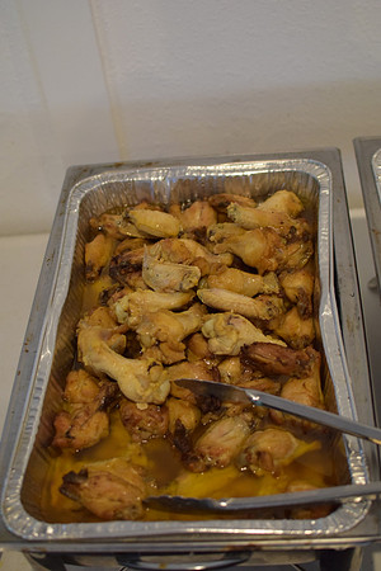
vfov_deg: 37.9
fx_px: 833
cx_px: 190
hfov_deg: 25.8
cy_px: 286
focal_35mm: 52
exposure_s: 1/100
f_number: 2.8
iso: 2000
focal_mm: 35
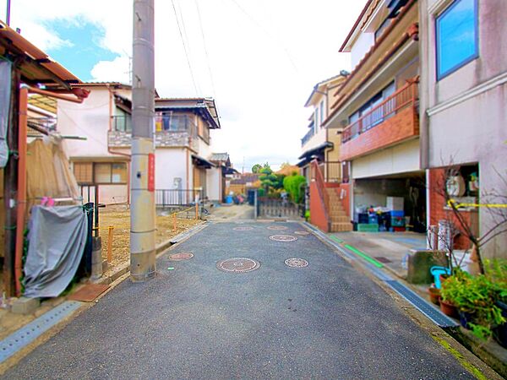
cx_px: 254
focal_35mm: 14
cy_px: 190
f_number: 5.6
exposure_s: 1/250
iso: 200
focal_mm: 7
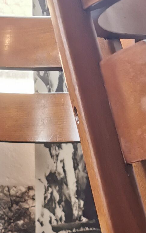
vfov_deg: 14.1
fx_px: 853
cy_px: 396
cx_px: 276
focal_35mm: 134
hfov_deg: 9.3
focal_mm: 5.56
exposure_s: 1/100
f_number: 1.6
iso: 100
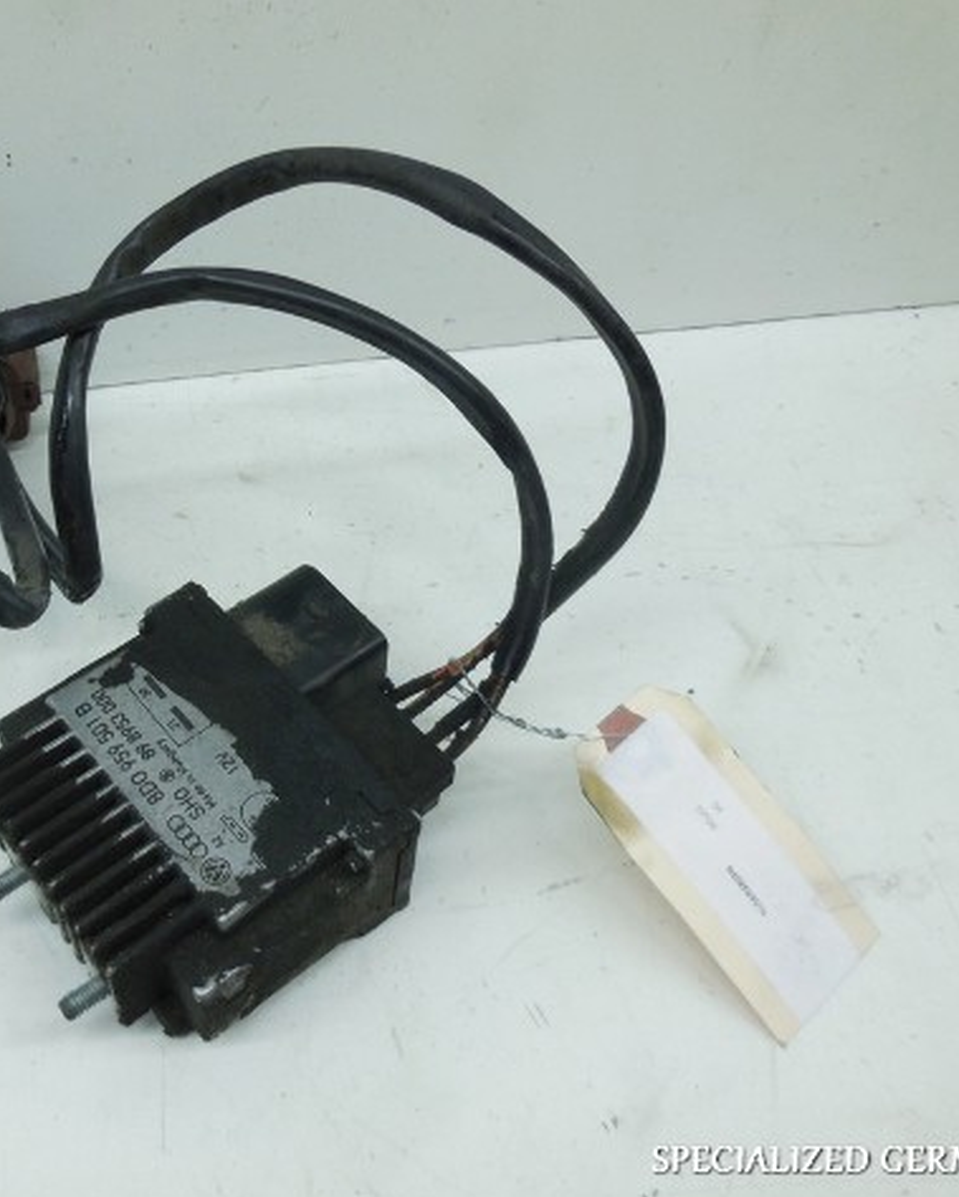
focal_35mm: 33
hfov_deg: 43.1
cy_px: 602
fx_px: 1170
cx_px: 233
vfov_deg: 54.2
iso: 280
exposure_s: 1/250
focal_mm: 4.5
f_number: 3.1
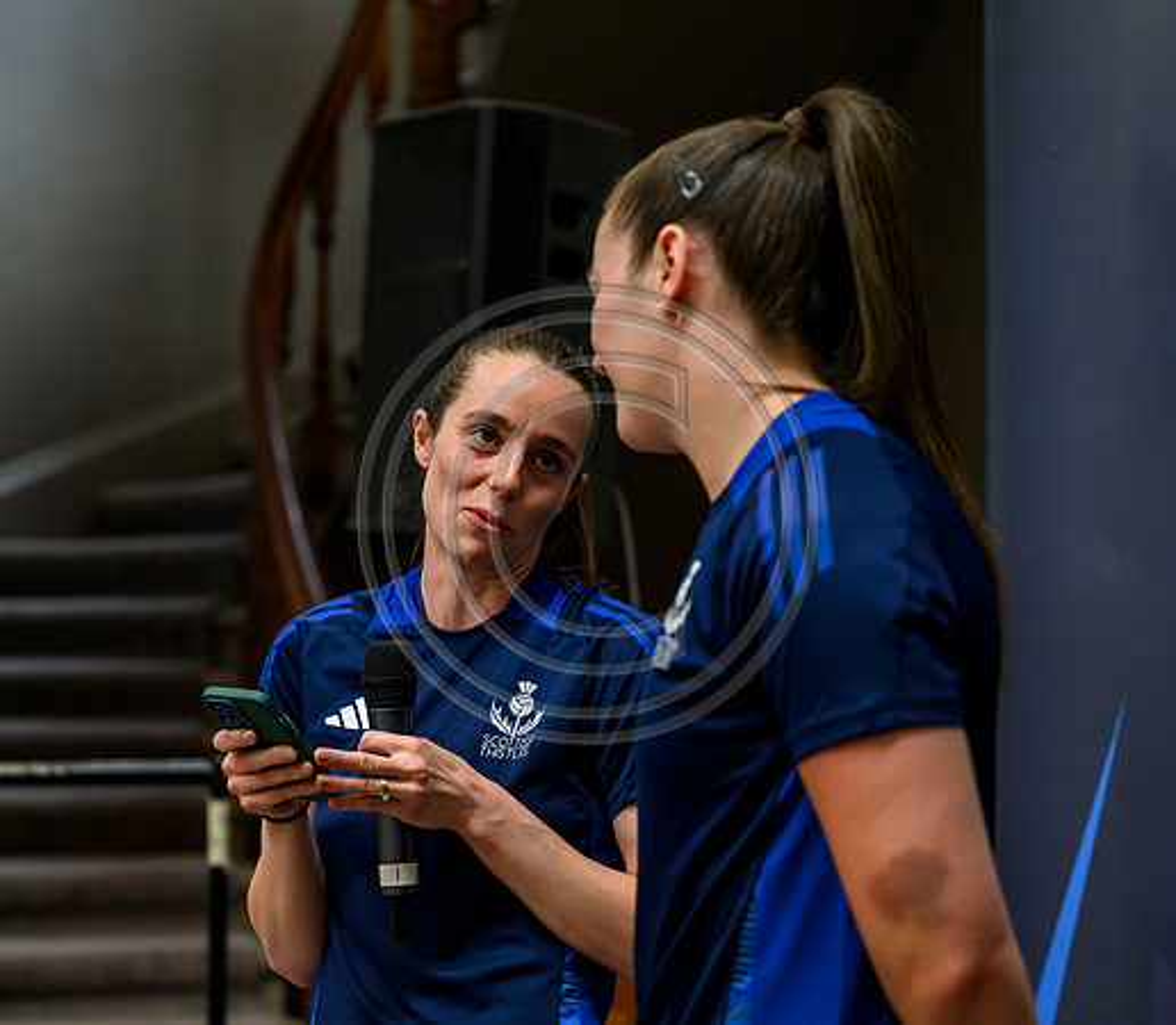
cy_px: 512
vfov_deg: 17.9
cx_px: 559
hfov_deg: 20.5
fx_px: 3248
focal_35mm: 90
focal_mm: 76
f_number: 3.5
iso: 4000
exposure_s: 1/320
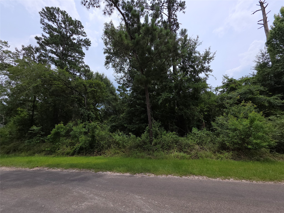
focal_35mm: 13
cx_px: 142
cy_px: 106
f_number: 1.9
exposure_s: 1/1365
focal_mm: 2.2
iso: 20
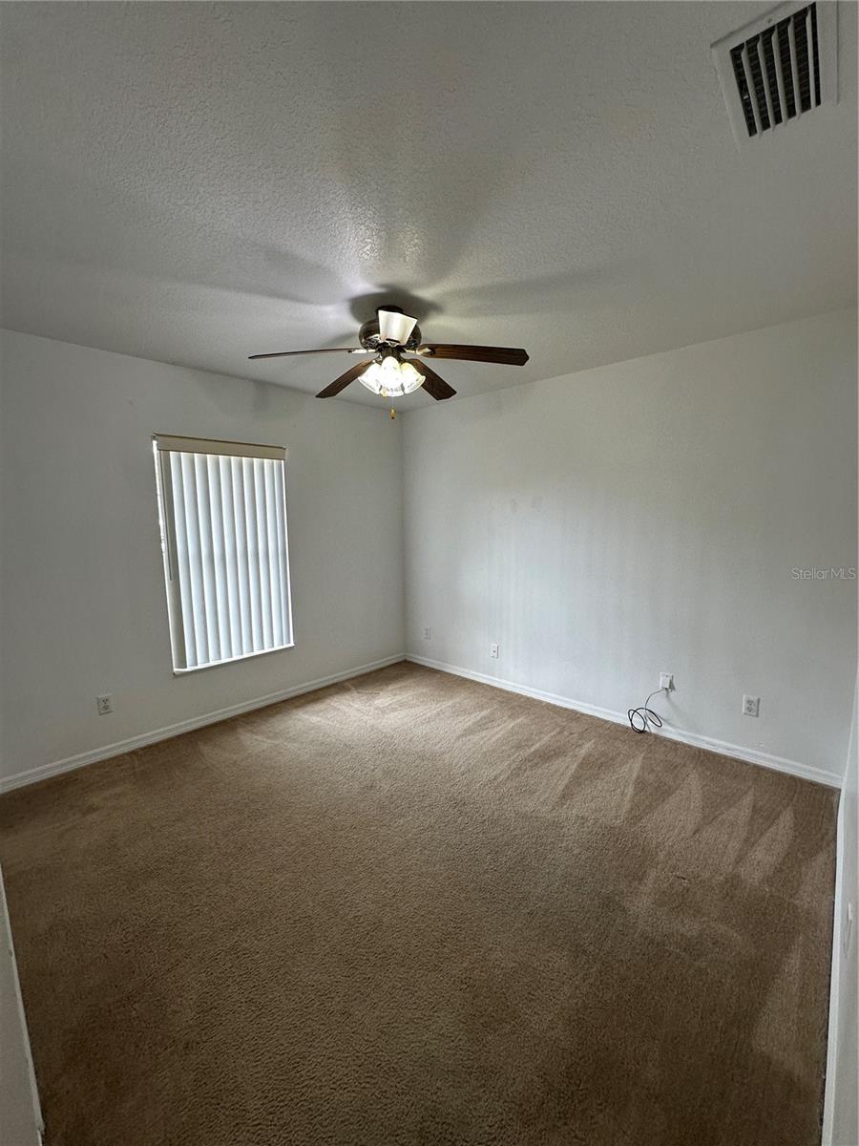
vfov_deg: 102.1
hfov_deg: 85.7
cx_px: 430
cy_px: 573
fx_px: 463
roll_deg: -1.1
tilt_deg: -6.2
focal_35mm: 14
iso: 160
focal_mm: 2.22
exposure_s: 1/120
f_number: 2.2
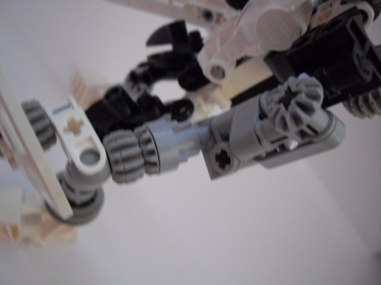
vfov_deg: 38.7
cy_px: 142
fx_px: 407
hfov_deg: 50.1
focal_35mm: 37
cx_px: 190
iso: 400
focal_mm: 6.3
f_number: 2.8
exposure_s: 1/30
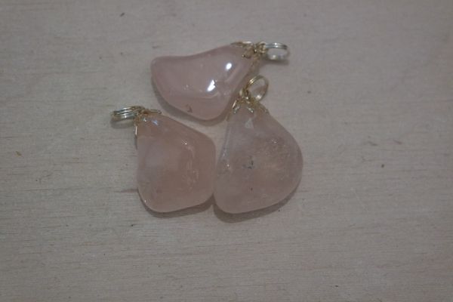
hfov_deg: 26.3
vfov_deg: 17.7
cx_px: 226
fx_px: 969
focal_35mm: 77
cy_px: 151
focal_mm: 50
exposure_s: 1/50
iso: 3200
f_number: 5.6
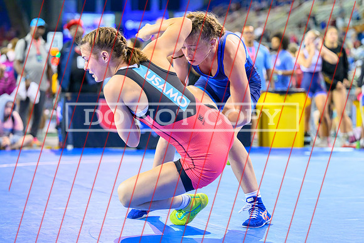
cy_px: 102
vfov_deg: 13.2
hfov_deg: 19.7
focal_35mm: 104
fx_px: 1048
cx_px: 173
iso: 2800
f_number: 2.8
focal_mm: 83
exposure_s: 1/800
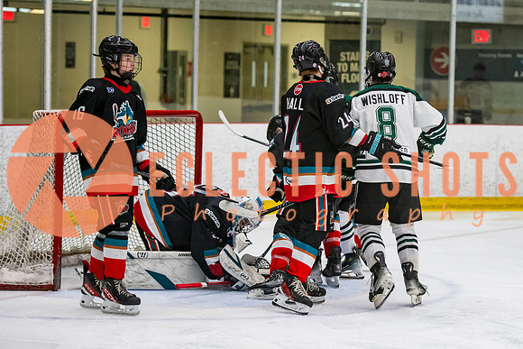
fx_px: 2166
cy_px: 181
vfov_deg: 9.2
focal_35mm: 149
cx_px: 357
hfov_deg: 13.7
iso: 2000
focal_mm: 98
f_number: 3.2
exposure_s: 1/640
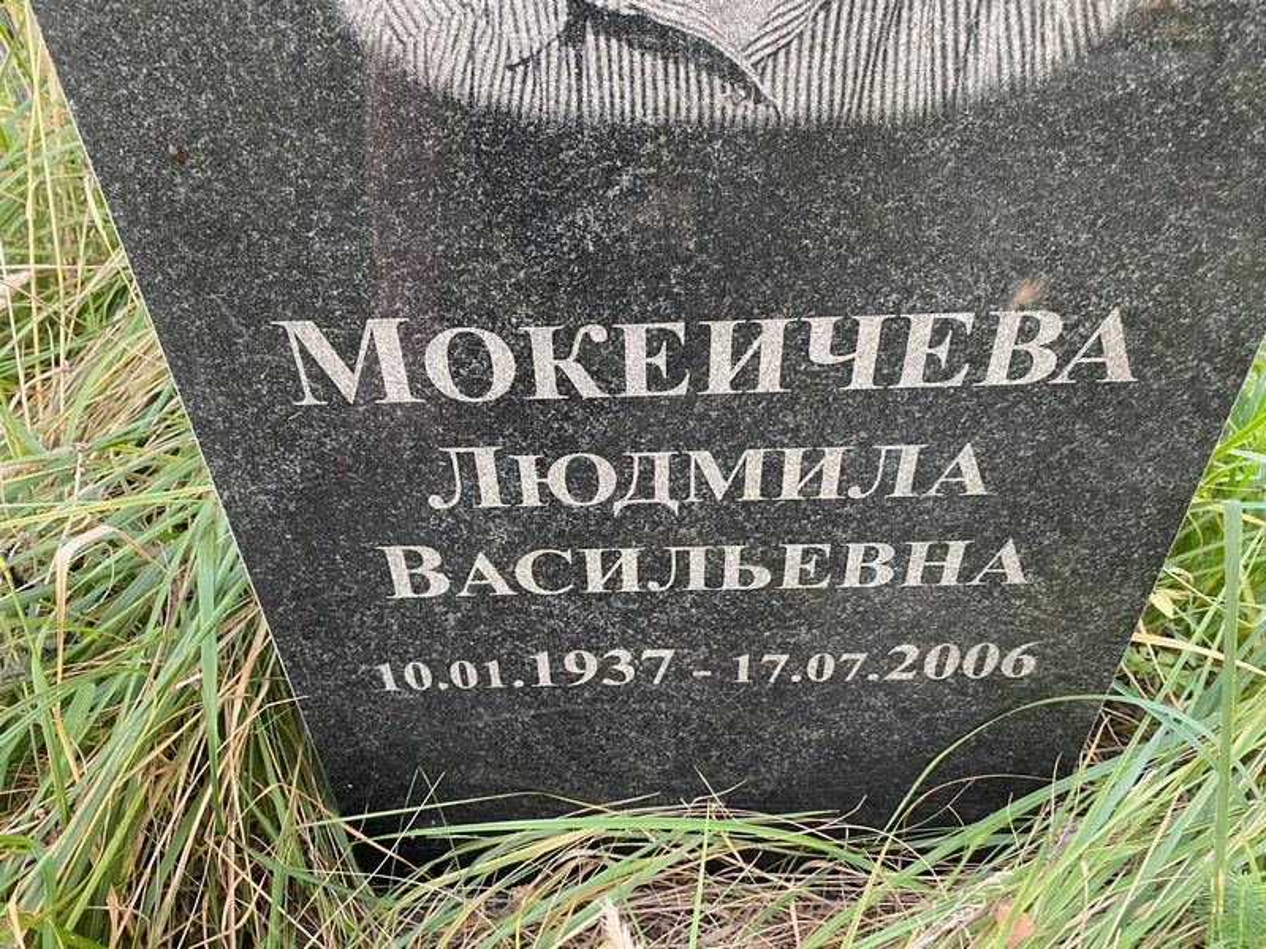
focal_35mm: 26
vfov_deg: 53.1
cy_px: 474
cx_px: 633
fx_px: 951
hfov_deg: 67.3
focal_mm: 4.25
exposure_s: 1/60
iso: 125
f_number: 1.8
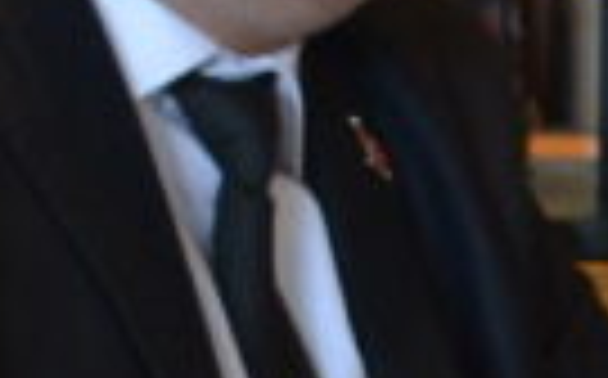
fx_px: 4617
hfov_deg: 7.0
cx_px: 1581
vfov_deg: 4.7
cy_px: 106
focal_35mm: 279
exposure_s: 1/60
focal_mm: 24
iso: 500
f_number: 4
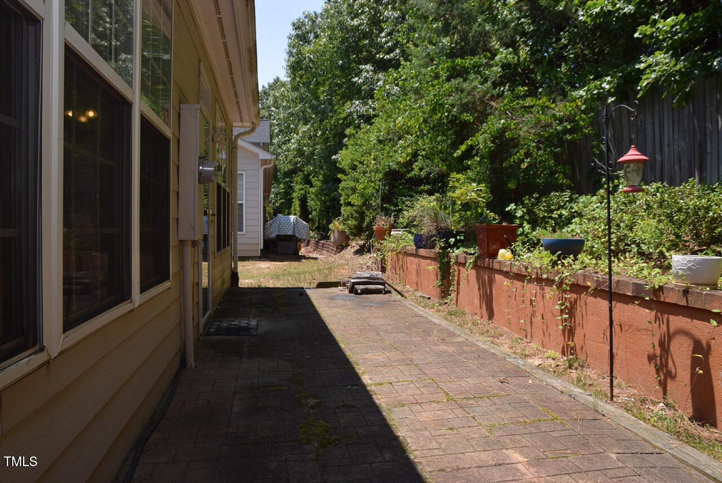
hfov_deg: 70.4
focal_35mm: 26
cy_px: 242
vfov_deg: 50.5
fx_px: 512
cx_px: 361
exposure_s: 1/200
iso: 100
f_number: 6.3
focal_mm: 17
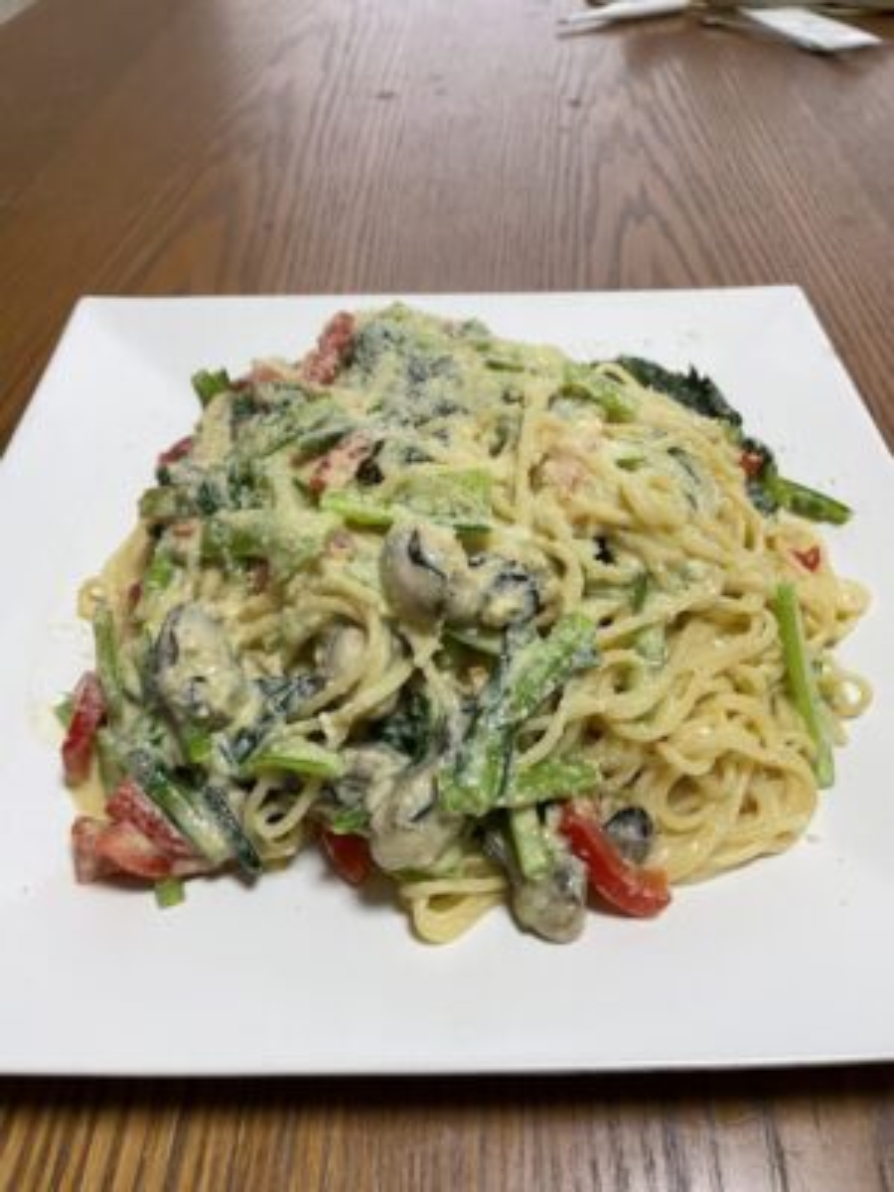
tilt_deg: -45.2
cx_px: 447
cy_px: 596
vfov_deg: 67.3
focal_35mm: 26
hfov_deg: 53.1
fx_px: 895
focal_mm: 4.2
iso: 125
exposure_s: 1/60
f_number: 1.6
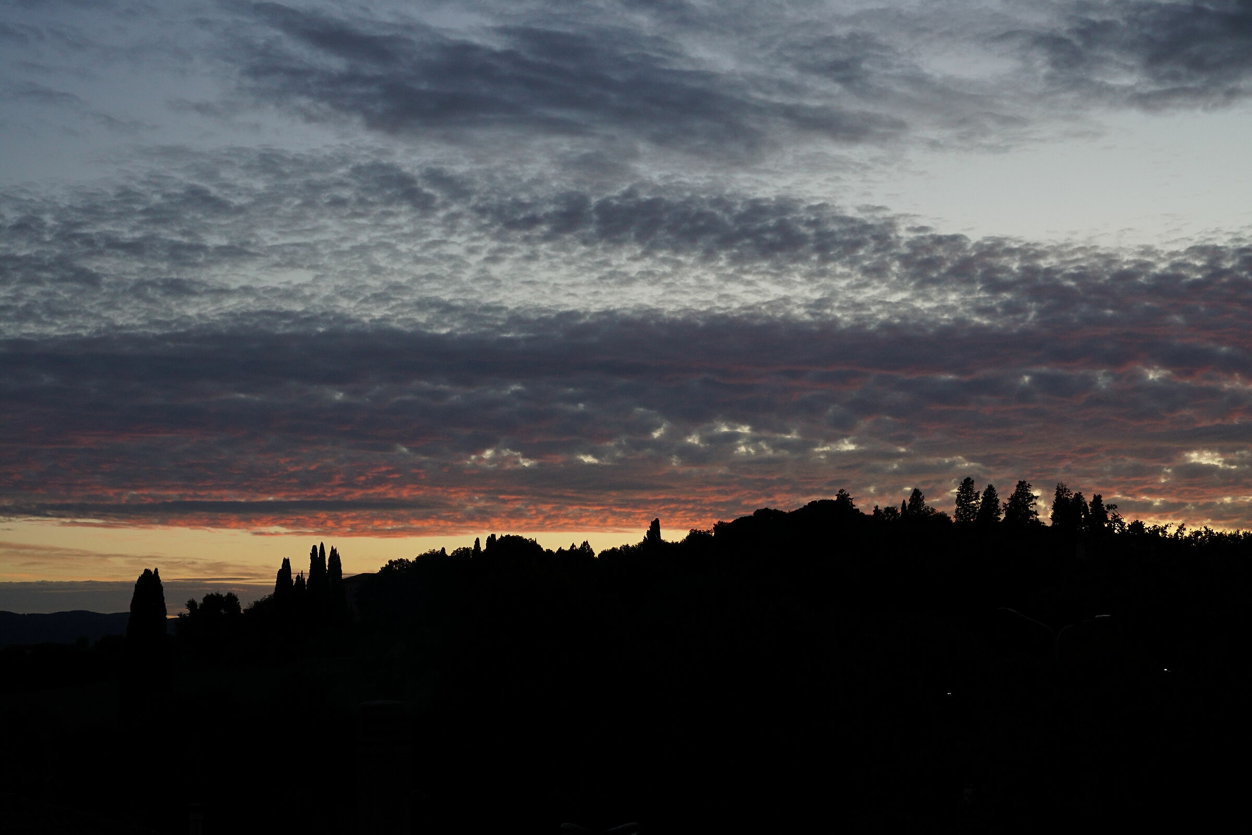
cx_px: 626
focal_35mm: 52
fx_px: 1826
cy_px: 418
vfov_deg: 25.8
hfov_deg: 37.9
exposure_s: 1/80
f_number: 9
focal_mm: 35
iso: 500
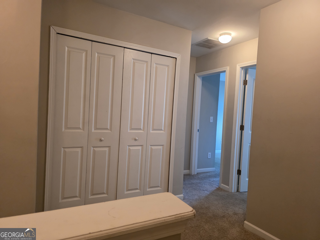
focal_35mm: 23
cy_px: 120
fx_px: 213
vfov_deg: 58.9
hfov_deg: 73.9
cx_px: 160
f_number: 1.7
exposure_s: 1/120
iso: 1000
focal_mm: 6.3
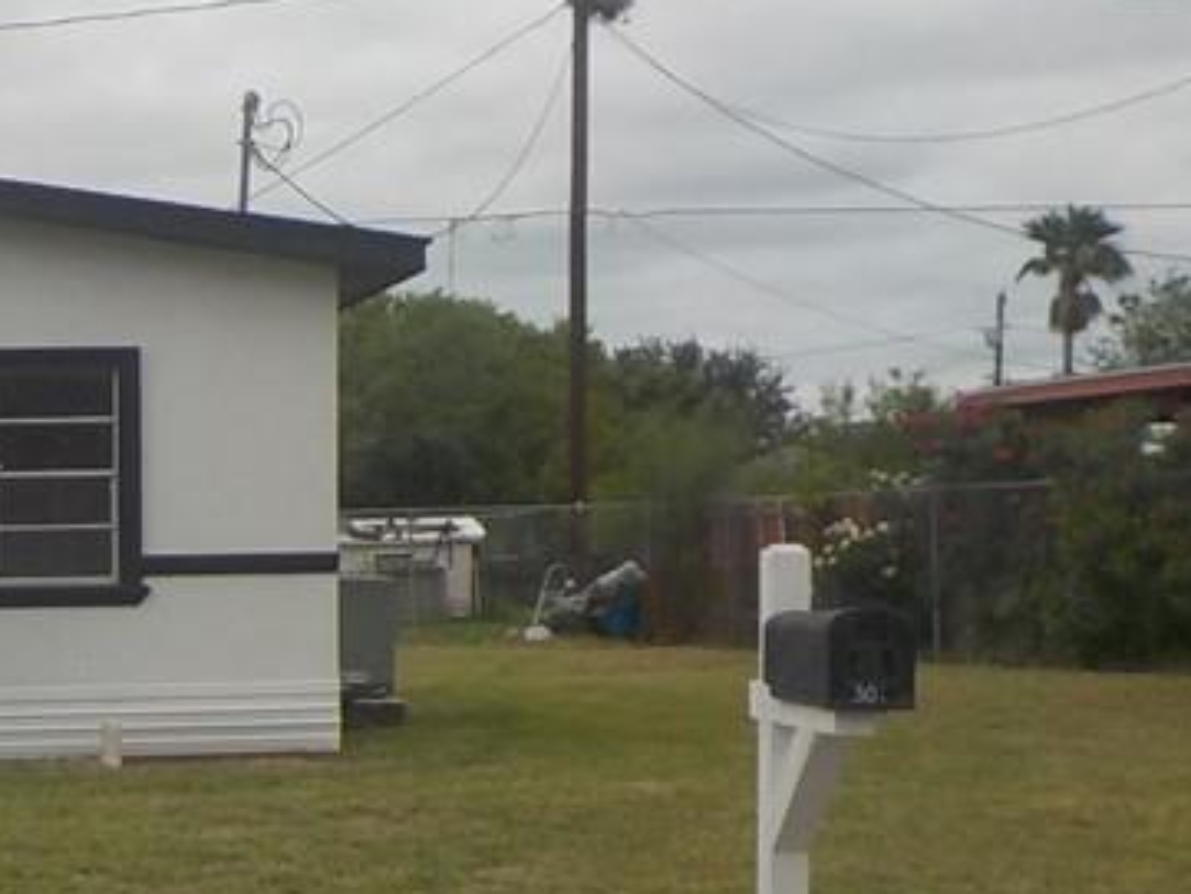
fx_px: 2925
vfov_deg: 17.2
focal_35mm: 85
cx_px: -432
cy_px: 703
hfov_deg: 20.6
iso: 125
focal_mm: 4.1
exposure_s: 1/500
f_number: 6.6
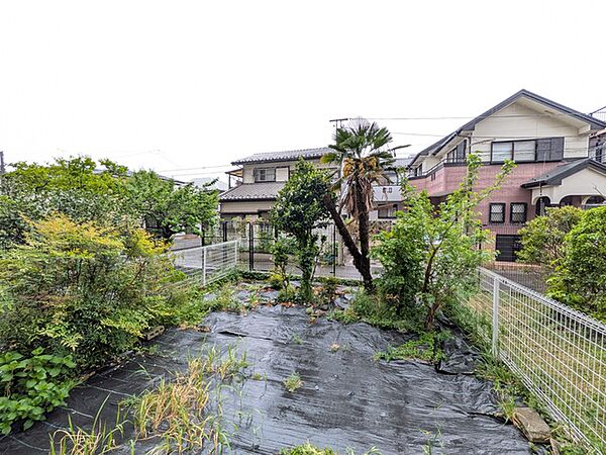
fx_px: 245
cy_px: 228
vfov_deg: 85.7
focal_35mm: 14
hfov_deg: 102.1
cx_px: 303
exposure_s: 1/162
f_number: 2.2
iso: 50
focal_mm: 1.83
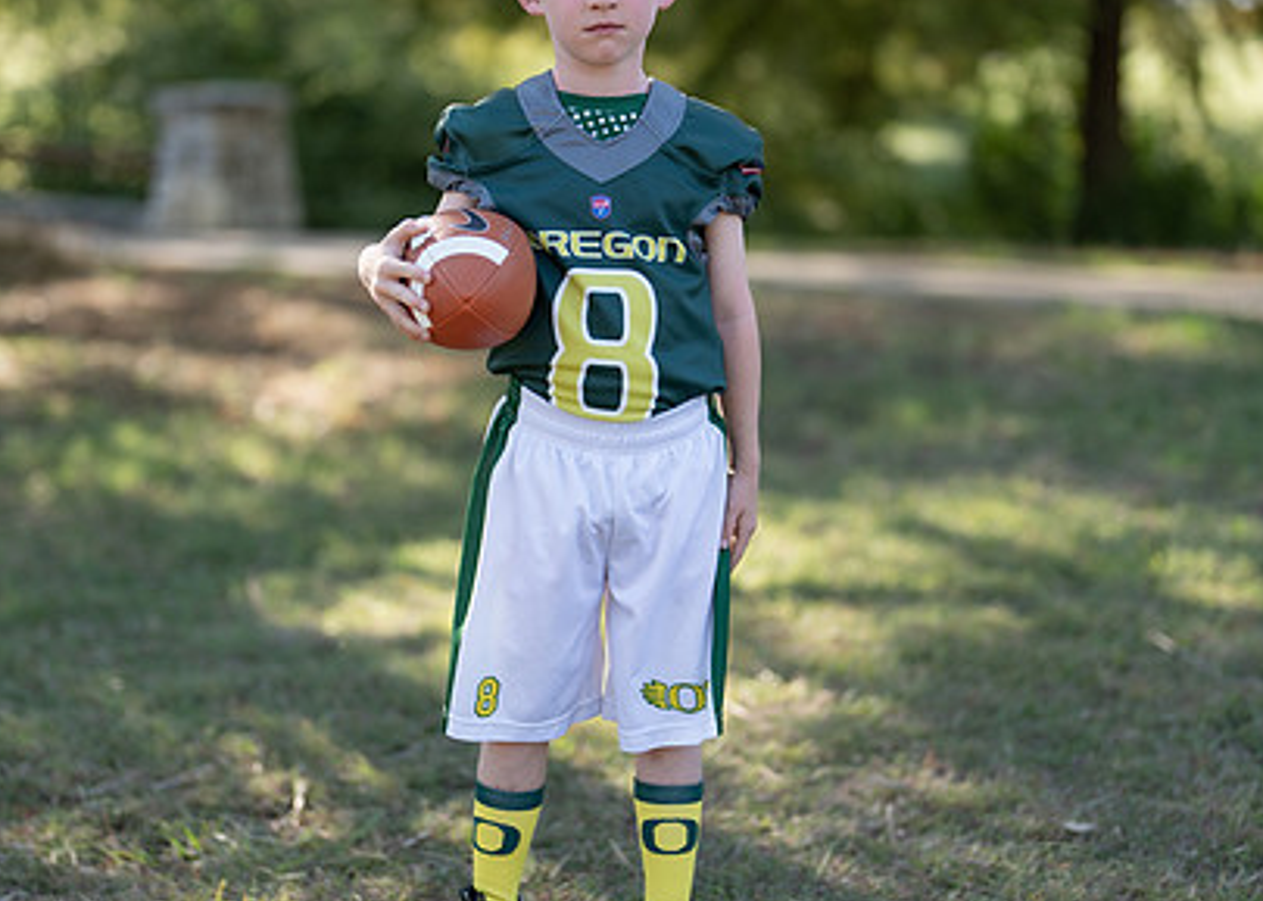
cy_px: 419
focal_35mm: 82
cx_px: 601
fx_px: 2940
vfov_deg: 17.4
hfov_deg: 24.2
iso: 100
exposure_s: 1/1250
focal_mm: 50
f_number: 1.2
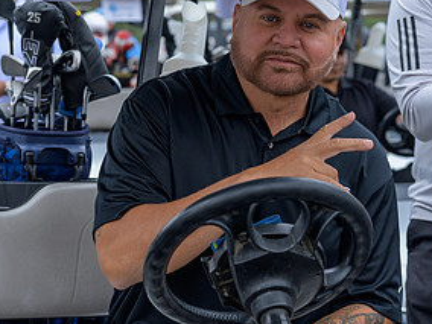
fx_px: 1373
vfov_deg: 13.4
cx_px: 166
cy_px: 101
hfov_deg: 17.9
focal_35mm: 110
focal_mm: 56
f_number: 4
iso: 100
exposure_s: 1/200
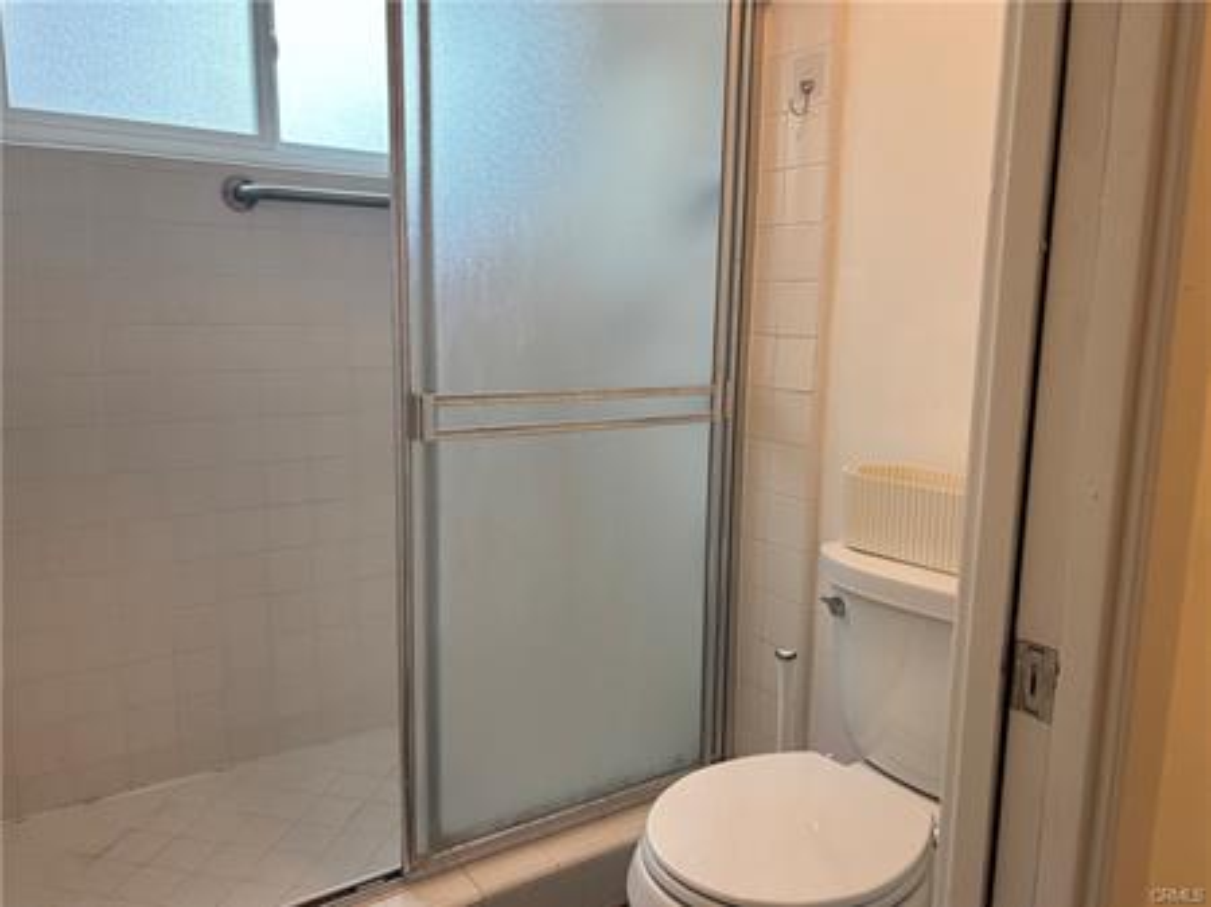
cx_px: 606
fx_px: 909
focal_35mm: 26
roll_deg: -0.5
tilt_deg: -9.7
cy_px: 454
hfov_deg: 67.3
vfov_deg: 53.0
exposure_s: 1/120
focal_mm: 5.96
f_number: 1.6
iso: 125
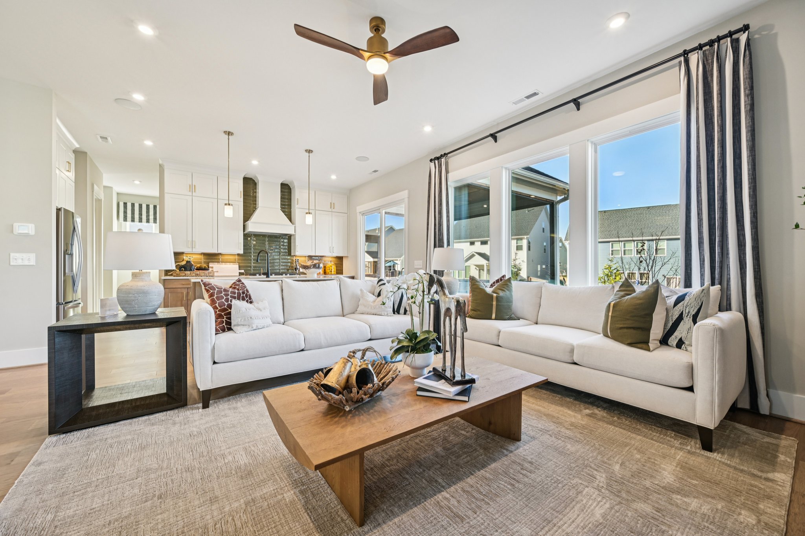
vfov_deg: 81.2
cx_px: 402
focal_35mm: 14
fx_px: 313
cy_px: 268
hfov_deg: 104.3
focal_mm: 14
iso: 250
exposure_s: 1/15
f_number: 8
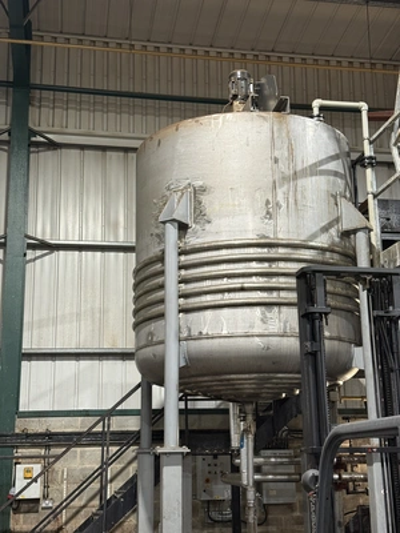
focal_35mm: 48
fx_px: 740
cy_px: 266
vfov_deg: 39.7
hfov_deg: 30.3
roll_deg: -0.1
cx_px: 200
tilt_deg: +13.2
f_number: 1.78
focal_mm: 6.76
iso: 200
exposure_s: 1/50
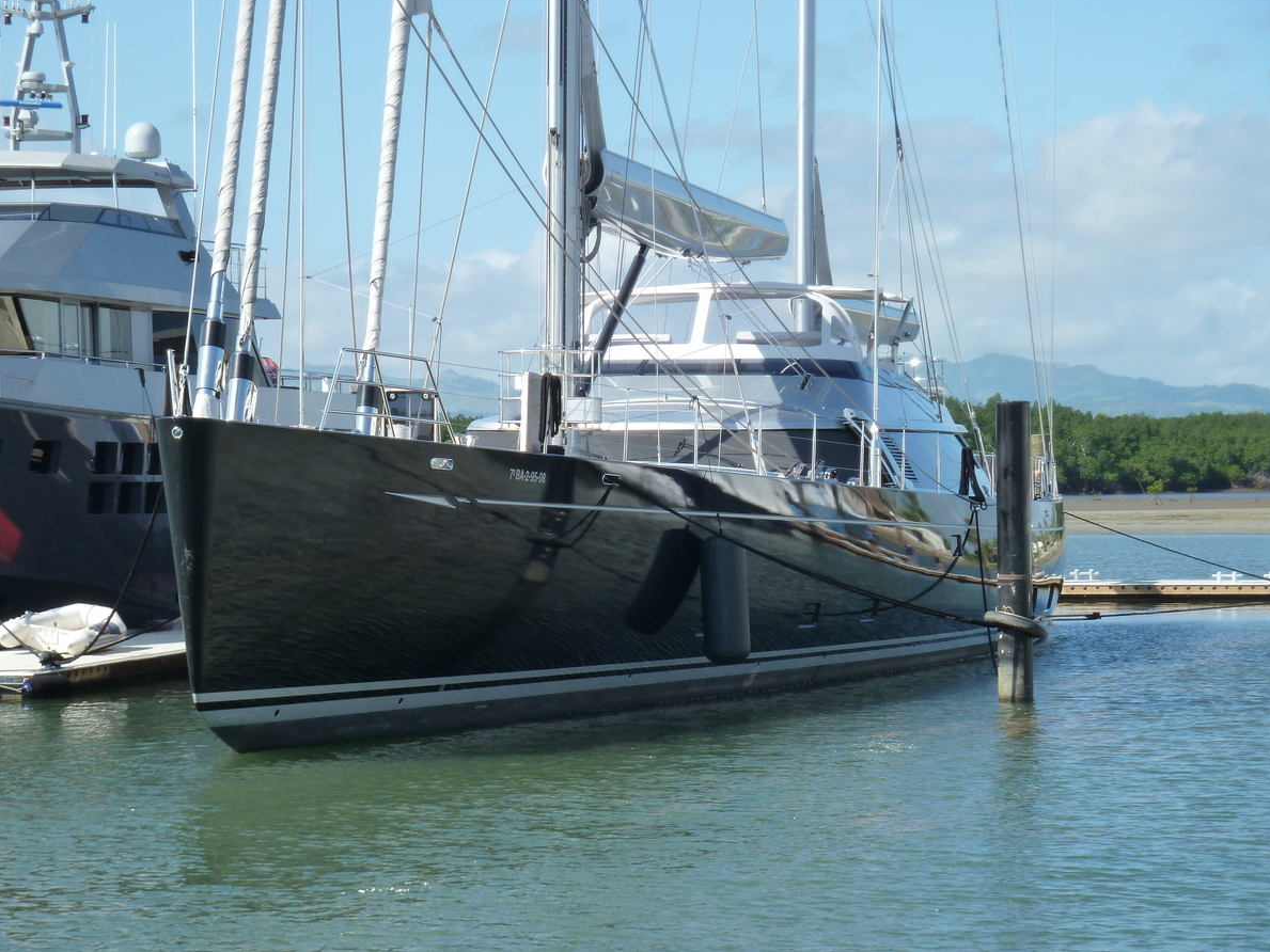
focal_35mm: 112
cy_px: 473
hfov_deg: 17.6
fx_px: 4109
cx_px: 640
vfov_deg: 13.2
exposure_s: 1/400
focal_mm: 18.2
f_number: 4.4
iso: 125
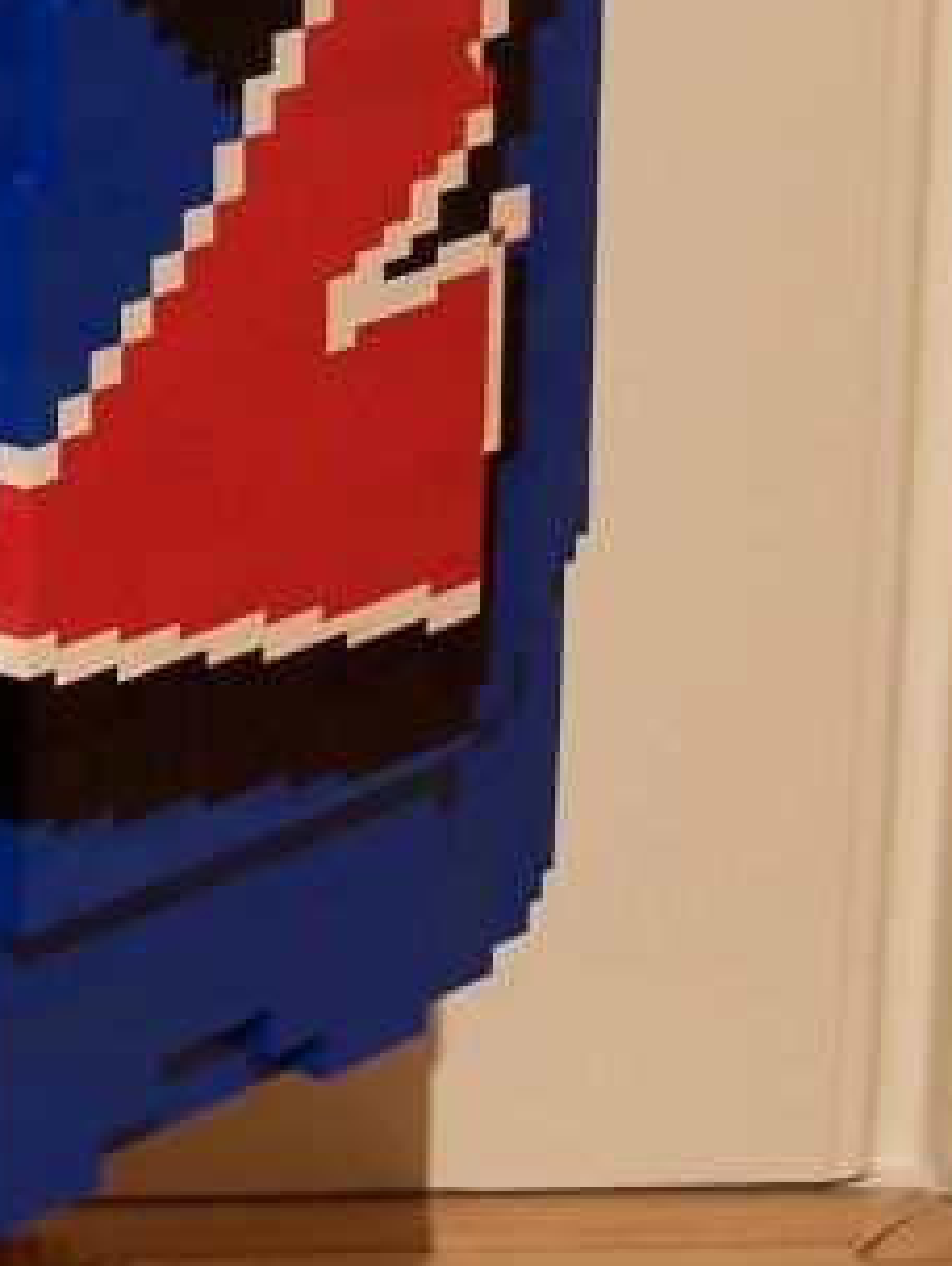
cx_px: -589
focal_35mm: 135
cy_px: 418
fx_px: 4940
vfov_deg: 14.6
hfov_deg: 10.5
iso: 80
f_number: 2.8
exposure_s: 1/2
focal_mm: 6.7
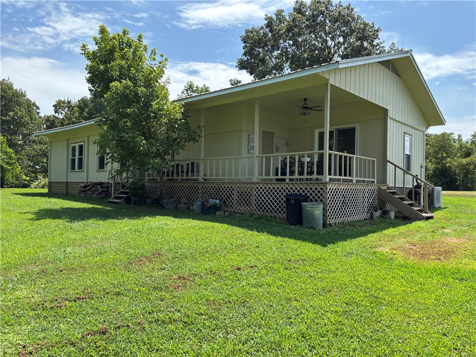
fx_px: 358
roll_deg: -1.5
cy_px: 178
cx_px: 238
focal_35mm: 26
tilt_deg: +0.9
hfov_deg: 67.3
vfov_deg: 53.1
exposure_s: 1/1080
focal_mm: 5.96
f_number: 1.6
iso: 50
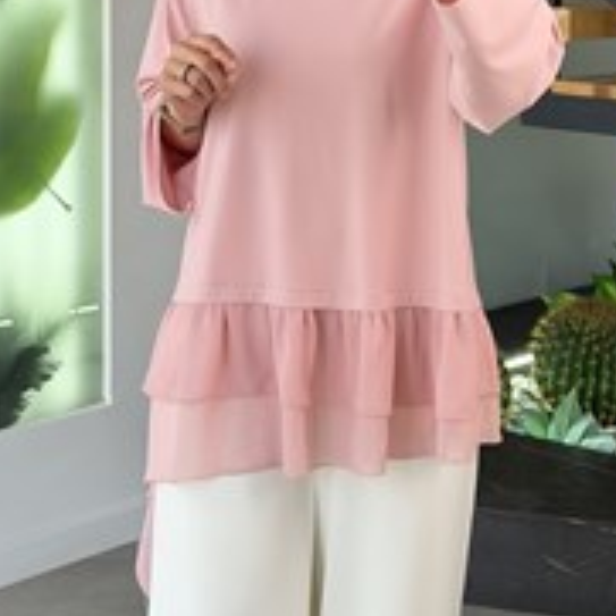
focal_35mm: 97
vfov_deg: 17.6
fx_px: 1953
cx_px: 323
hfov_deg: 17.9
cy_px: 32
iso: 64
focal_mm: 6.76
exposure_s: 1/208
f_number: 1.78
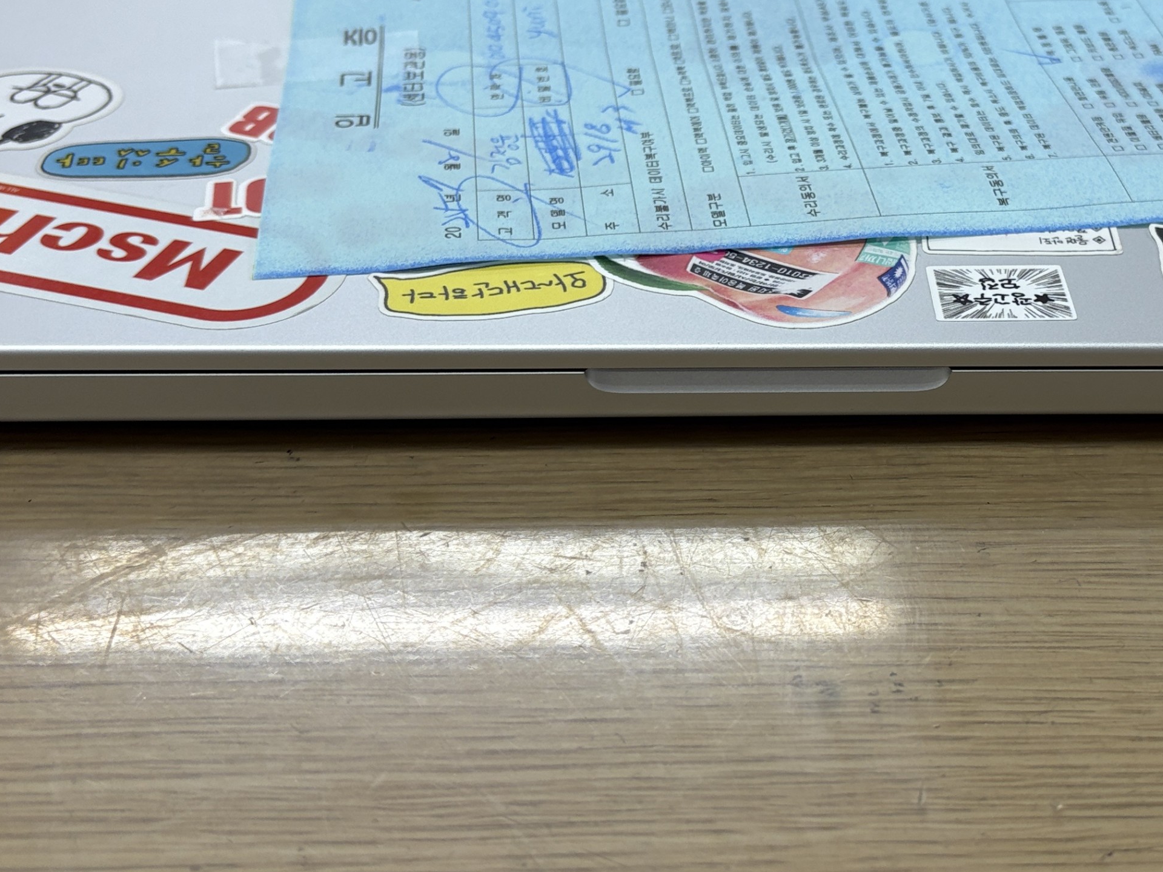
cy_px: 298
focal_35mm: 52
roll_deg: -3.1
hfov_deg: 36.1
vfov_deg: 27.9
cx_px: 859
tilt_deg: -31.8
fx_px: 1747
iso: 64
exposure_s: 1/120
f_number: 1.6
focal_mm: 5.96
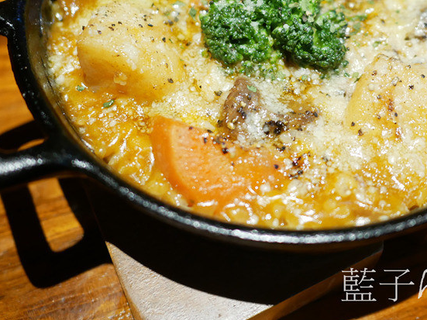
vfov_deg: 29.1
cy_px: 69
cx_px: 270
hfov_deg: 38.6
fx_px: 604
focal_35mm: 49
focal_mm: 15
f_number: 1.7
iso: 800
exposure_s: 1/60
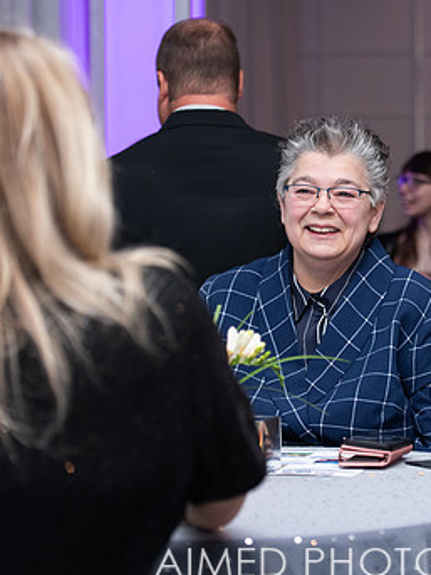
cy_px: 271
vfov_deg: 16.8
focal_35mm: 117
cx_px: 391
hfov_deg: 12.6
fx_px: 1944
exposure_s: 1/200
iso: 1250
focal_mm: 70
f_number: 2.8
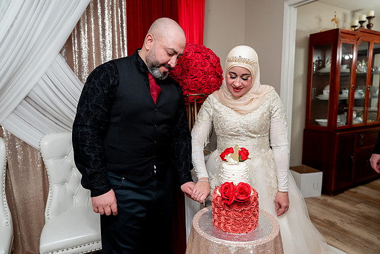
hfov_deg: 73.7
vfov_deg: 53.2
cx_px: 190
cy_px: 127
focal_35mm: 24
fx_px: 253
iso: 1600
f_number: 2.8
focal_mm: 24
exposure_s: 1/160
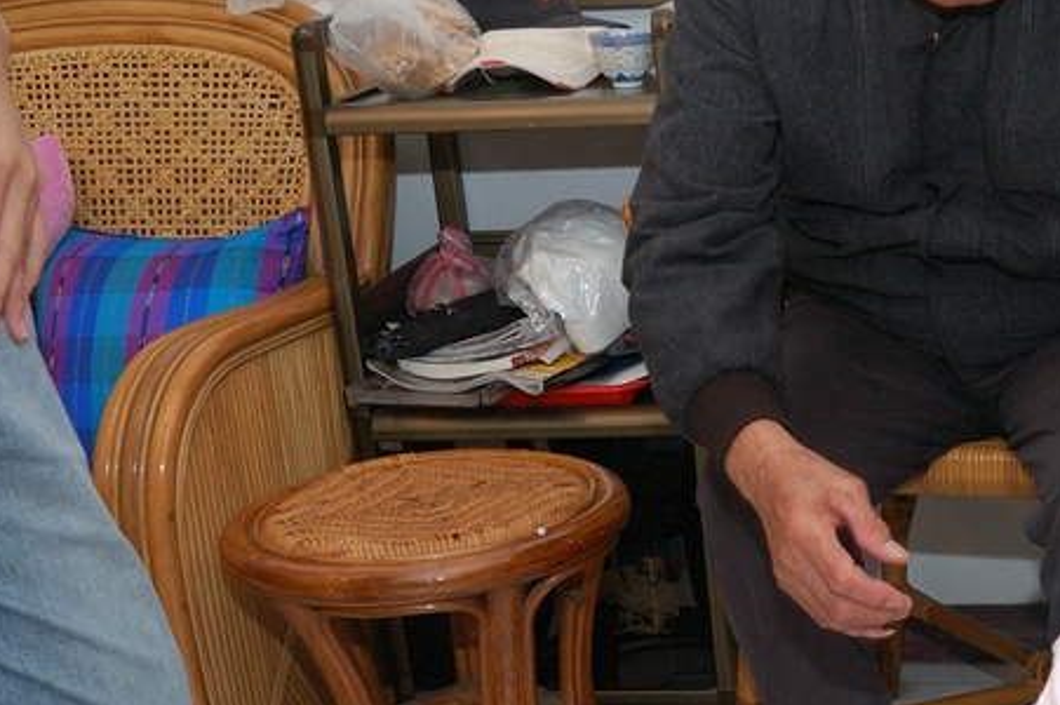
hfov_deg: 25.4
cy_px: 607
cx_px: 1112
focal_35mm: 75
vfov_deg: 17.9
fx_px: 2207
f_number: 4
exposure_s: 1/60
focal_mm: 22
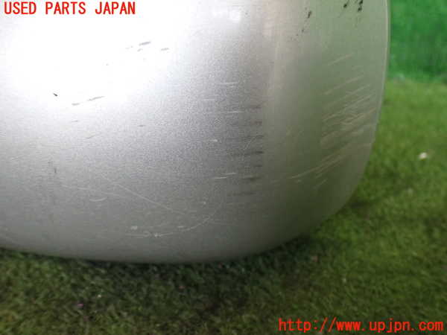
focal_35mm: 30
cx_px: 224
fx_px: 387
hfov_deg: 60.0
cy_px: 168
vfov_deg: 46.8
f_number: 2.3
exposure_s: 1/125
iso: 400
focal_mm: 5.4
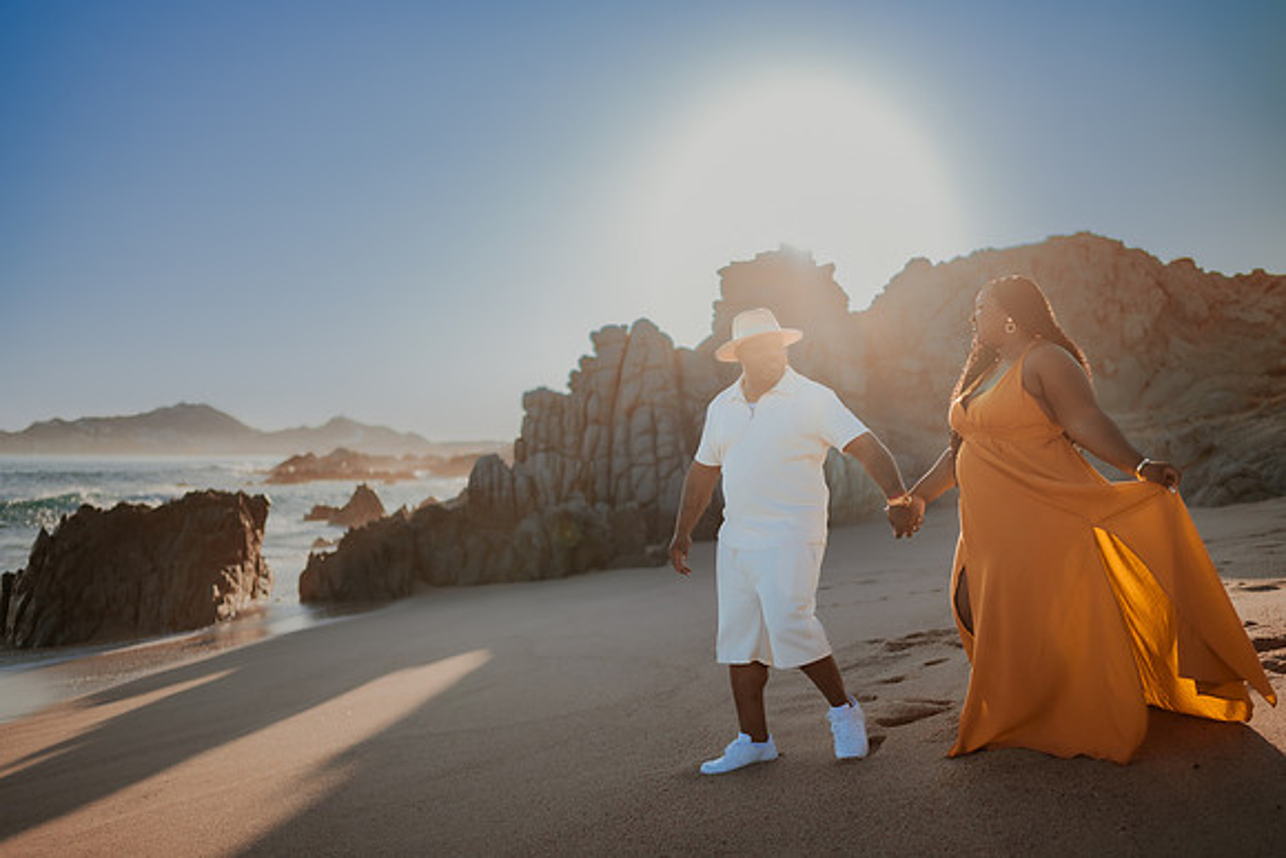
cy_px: 429
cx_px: 643
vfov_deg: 37.9
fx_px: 1251
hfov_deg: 54.4
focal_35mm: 35
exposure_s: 1/4000
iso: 100
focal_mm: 35
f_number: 1.8
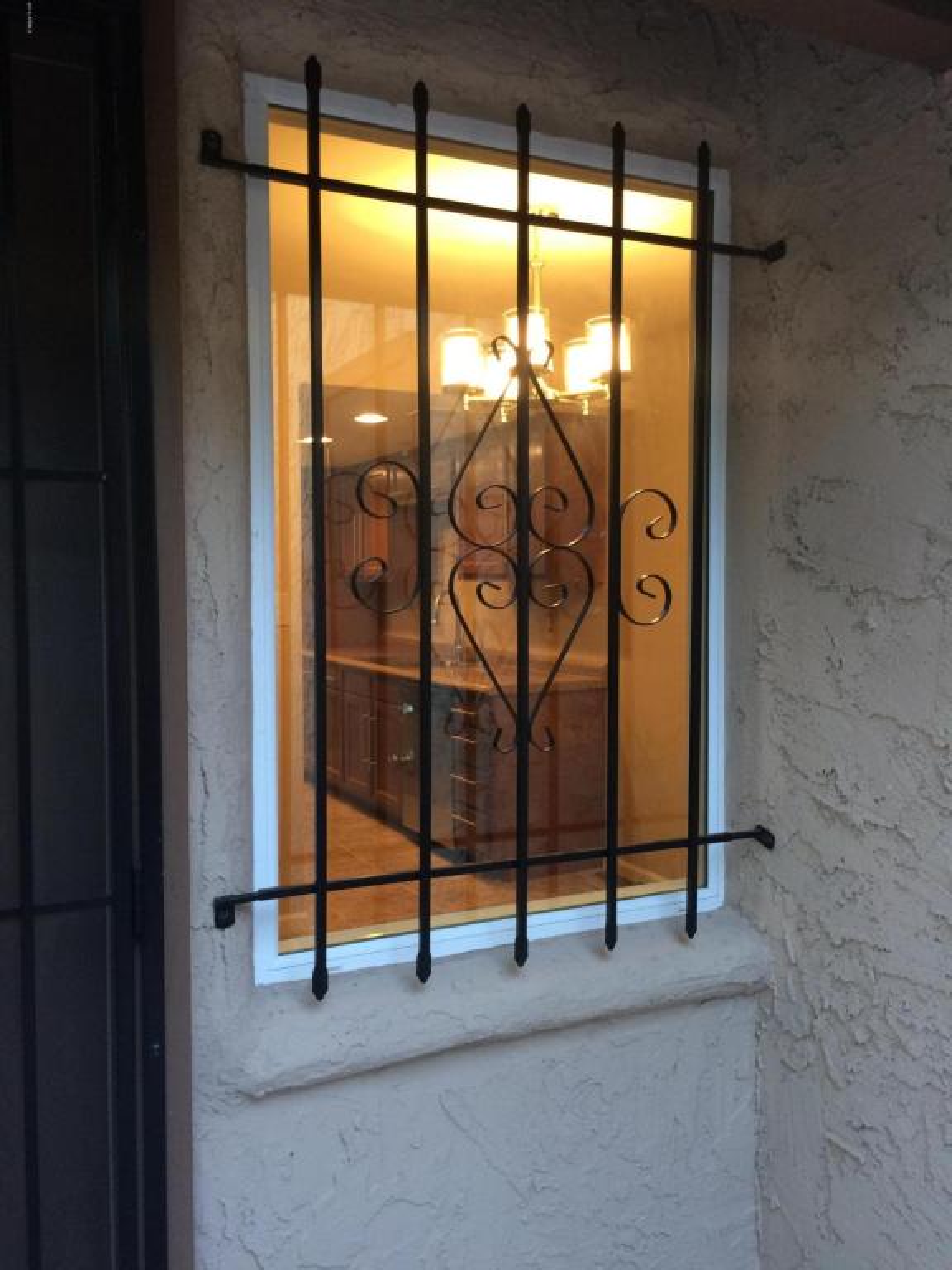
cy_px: 635
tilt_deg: -3.5
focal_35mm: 29
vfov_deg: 61.7
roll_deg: +1.8
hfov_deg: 48.2
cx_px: 476
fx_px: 1063
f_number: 2.2
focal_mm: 4.15
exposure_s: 1/30
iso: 125
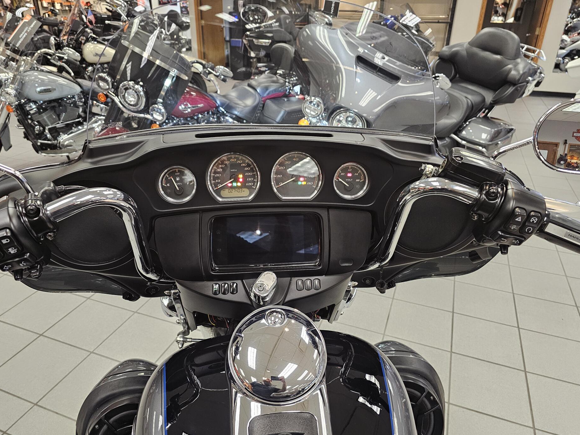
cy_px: 216
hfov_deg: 69.4
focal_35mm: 25
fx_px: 419
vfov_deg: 54.9
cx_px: 282
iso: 400
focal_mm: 6.3
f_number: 1.7
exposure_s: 1/120
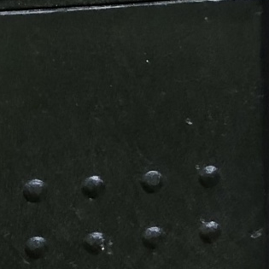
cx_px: -99
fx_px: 1328
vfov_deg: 10.5
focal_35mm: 151
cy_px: -291
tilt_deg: -65.3
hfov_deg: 11.2
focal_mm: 3.99
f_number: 1.8
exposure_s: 1/30
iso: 32
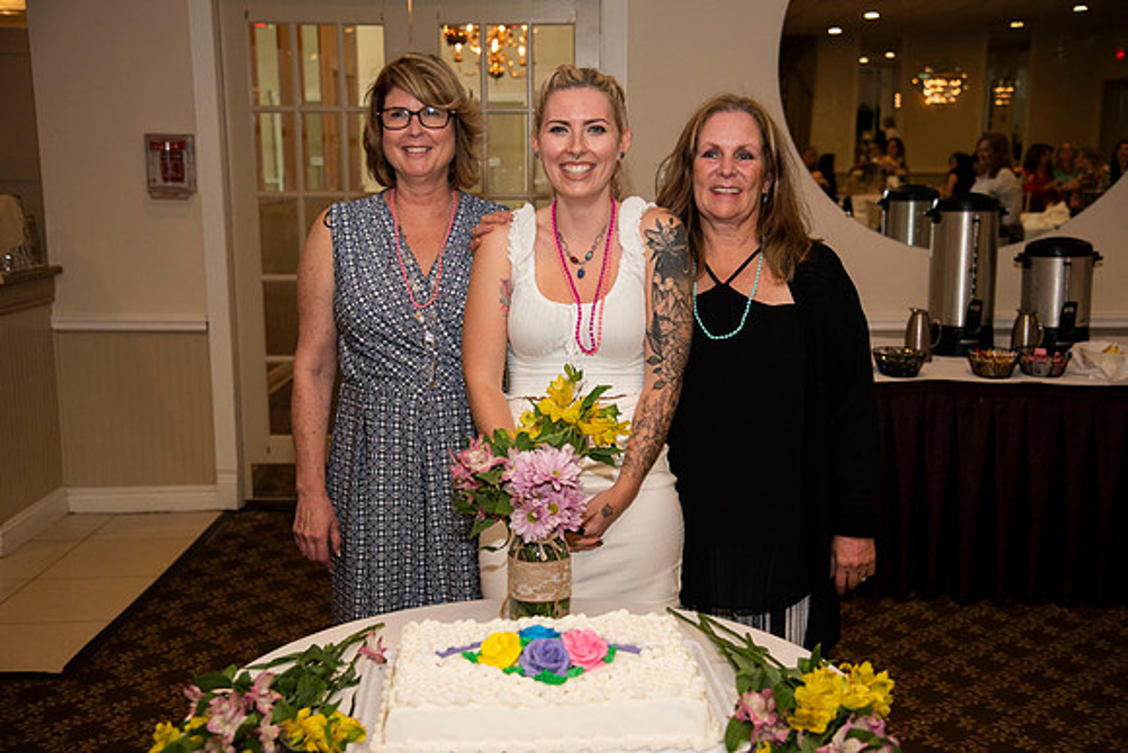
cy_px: 376
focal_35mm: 44
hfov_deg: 44.5
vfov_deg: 30.5
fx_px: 1379
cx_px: 564
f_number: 4
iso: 640
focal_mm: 44
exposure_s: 1/200
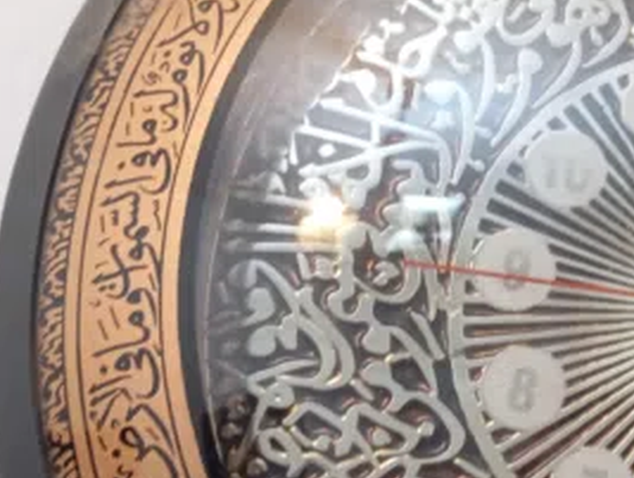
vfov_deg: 21.8
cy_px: 350
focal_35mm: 67
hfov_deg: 27.0
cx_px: 665
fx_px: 1229
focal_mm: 4.27
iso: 1577
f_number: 1.8
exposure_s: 1/20
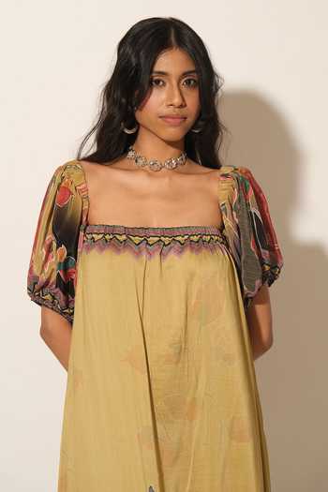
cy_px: 246
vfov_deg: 17.1
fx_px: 1640
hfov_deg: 11.4
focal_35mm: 120
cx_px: 164
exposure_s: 1/160
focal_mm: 80
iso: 160
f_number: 5
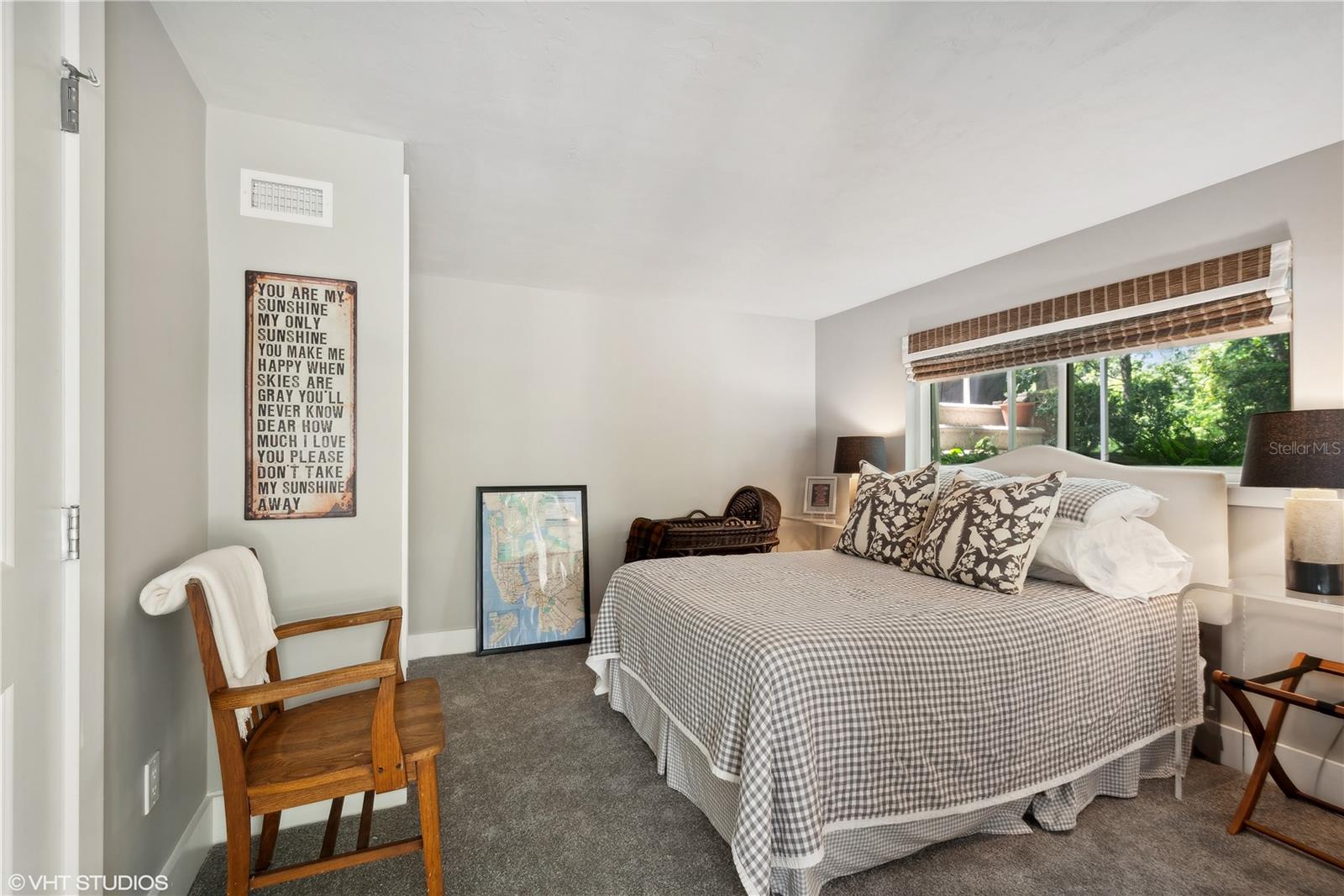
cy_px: 448
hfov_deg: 100.4
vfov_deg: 77.3
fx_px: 560
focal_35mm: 15
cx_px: 672
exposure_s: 1/2
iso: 200
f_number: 8
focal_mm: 10
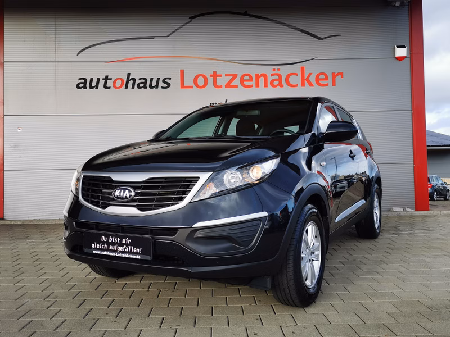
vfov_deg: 44.2
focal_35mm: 32
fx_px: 416
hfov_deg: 56.8
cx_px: 225
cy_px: 168
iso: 50
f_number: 1.8
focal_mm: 5.58
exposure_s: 1/609
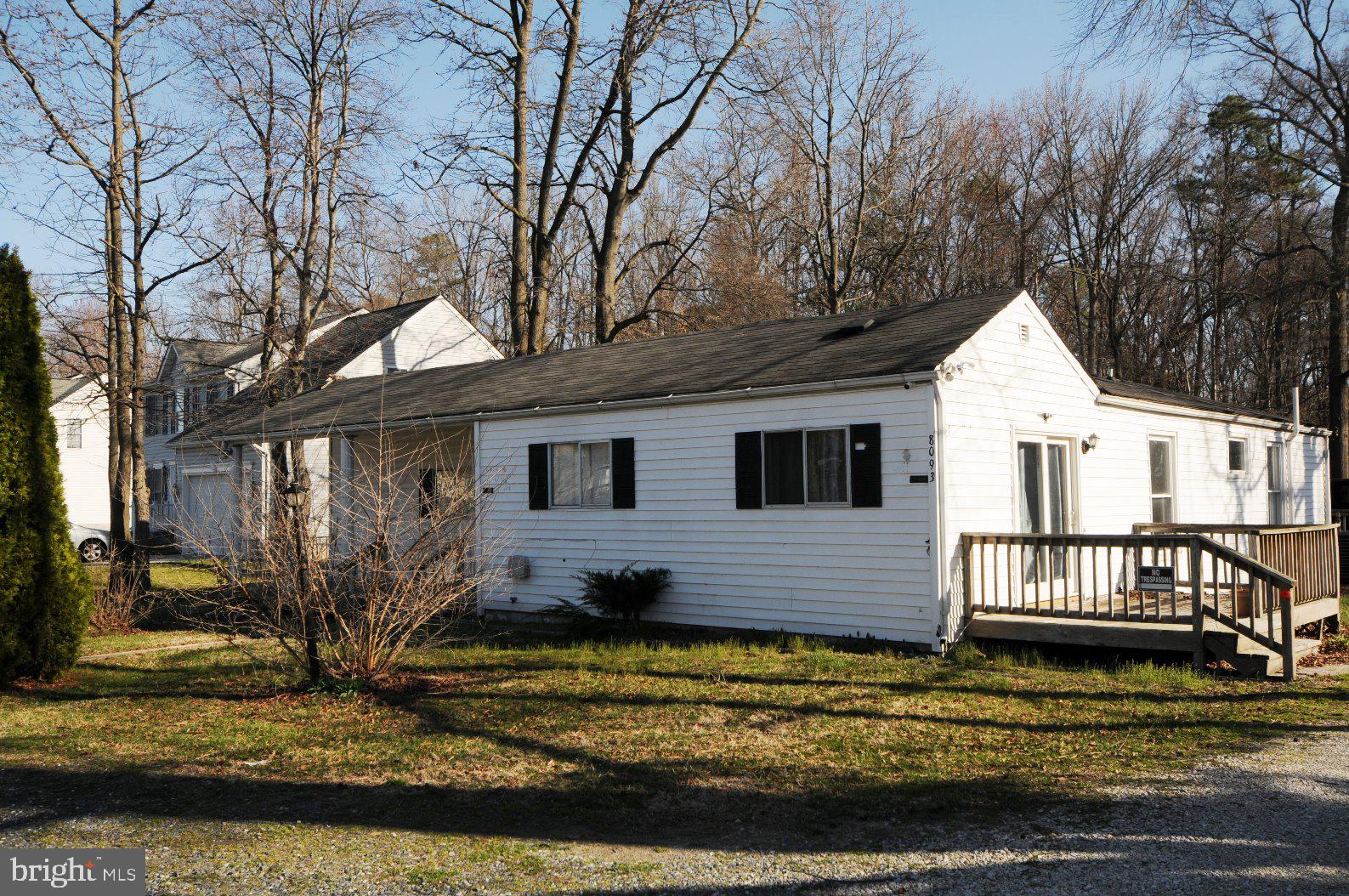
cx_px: 674
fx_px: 1235
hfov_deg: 57.3
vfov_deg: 39.9
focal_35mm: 33
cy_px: 448
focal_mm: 22
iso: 200
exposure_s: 1/320
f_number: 9
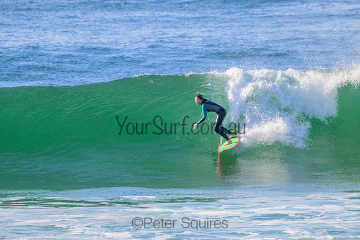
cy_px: 120
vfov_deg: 1.7
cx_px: 180
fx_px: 8001
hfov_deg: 2.6
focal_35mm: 800
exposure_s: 1/2000
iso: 3200
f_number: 11
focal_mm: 800
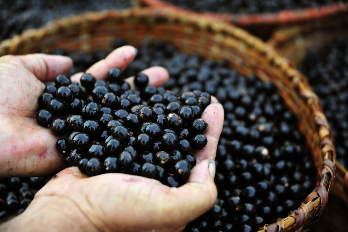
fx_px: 821
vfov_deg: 16.0
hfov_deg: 23.9
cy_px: 116
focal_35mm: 85
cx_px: 174
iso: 320
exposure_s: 1/30
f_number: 4
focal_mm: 85
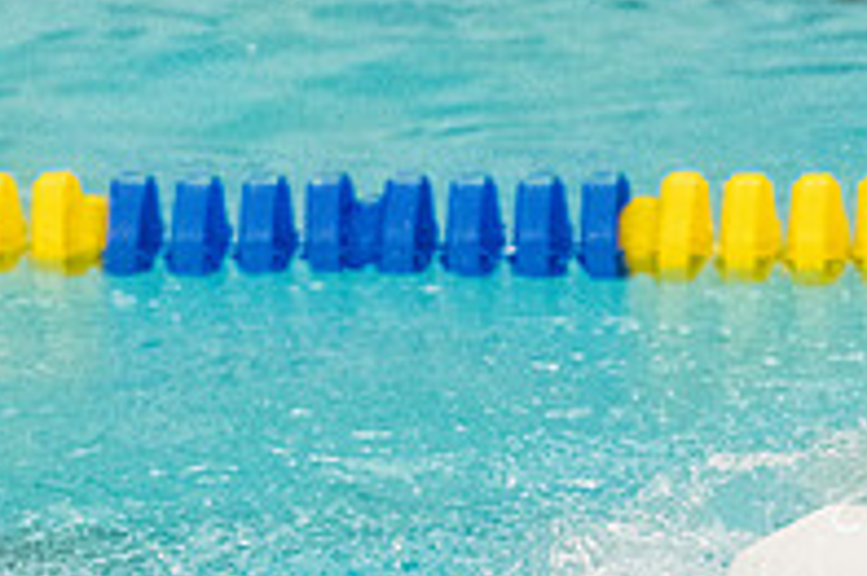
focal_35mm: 595
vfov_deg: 2.3
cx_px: 845
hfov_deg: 3.5
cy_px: 752
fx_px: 14317
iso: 8000
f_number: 4.5
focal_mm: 135
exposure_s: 1/1250
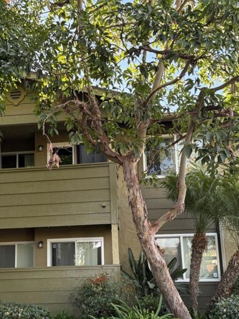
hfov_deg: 35.7
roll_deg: +0.9
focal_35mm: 40
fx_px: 368
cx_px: 85
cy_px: 209
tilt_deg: +9.8
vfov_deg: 46.2
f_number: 1.78
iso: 125
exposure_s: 1/243
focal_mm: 6.76
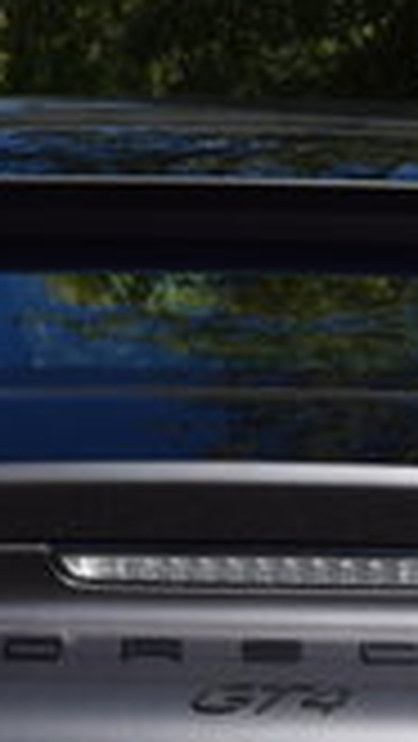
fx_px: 4604
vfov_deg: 9.2
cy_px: 702
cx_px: 402
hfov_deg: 5.2
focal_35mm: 234
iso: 200
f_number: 8
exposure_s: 1/500
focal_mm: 32
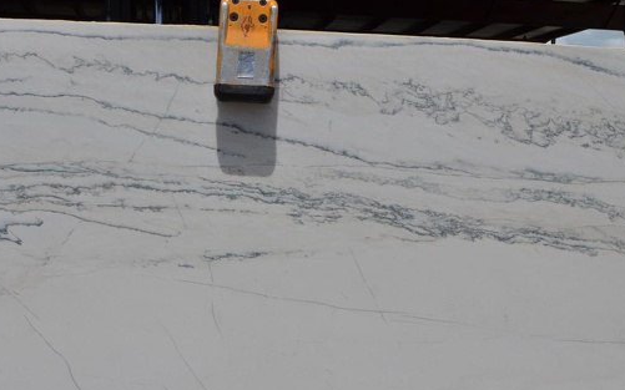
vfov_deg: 22.2
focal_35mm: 58
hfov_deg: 34.9
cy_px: 267
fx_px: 988
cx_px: 238
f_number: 11
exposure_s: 1/400
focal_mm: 24
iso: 200
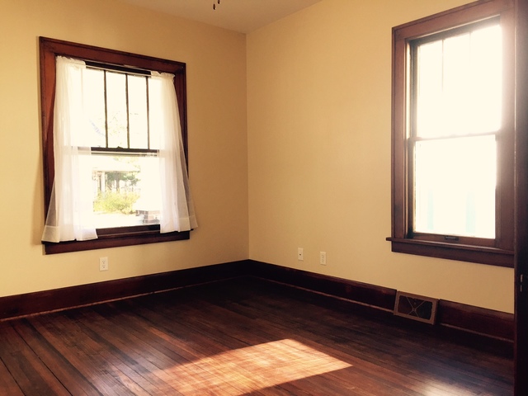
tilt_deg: -2.9
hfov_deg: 61.7
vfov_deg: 48.2
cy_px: 198
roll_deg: -0.3
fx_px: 442
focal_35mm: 29
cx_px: 264
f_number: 2.2
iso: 40
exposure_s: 1/60
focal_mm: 4.15
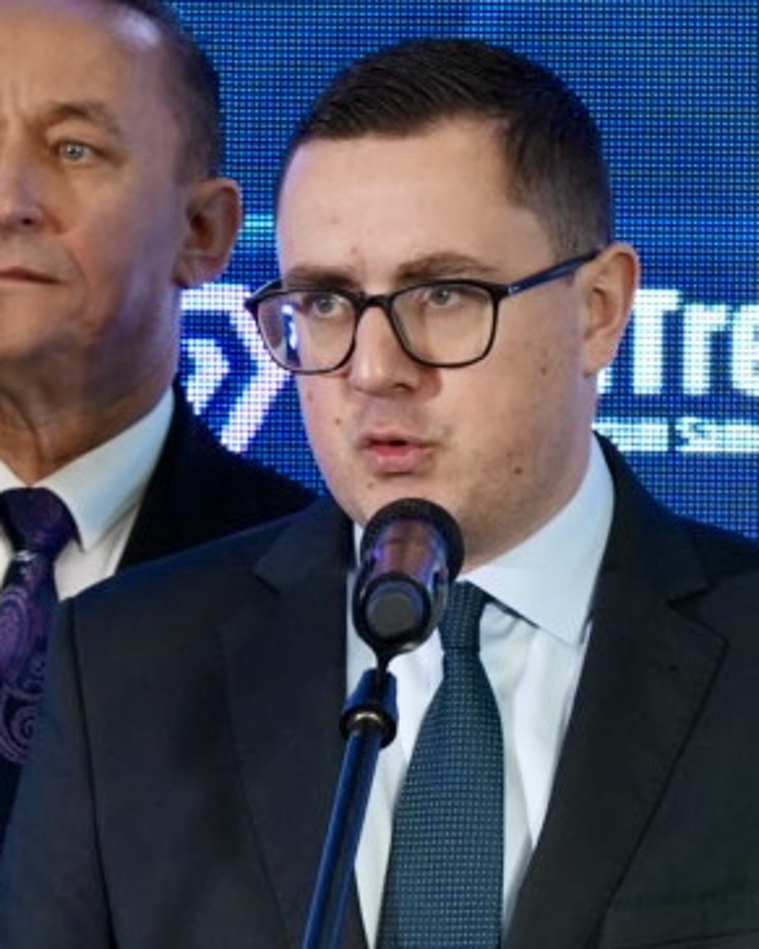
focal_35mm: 168
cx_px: 376
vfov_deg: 11.5
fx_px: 4719
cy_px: 467
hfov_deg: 9.2
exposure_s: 1/100
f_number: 5
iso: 640
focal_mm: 105
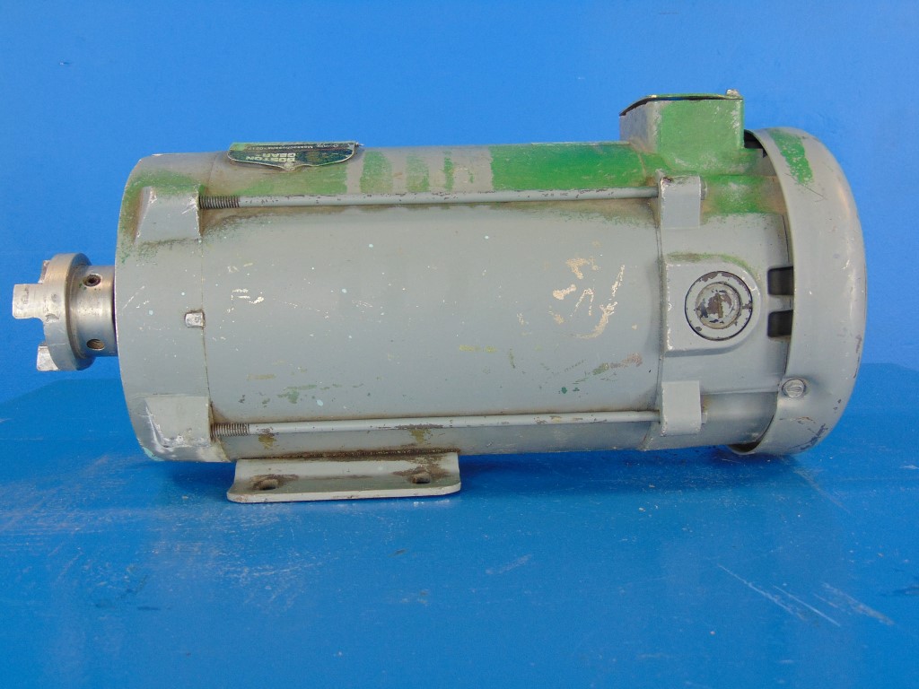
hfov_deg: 44.8
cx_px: 460
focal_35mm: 42
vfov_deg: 34.3
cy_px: 344
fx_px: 1115
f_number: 3.3
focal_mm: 7.6
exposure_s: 1/30
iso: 100
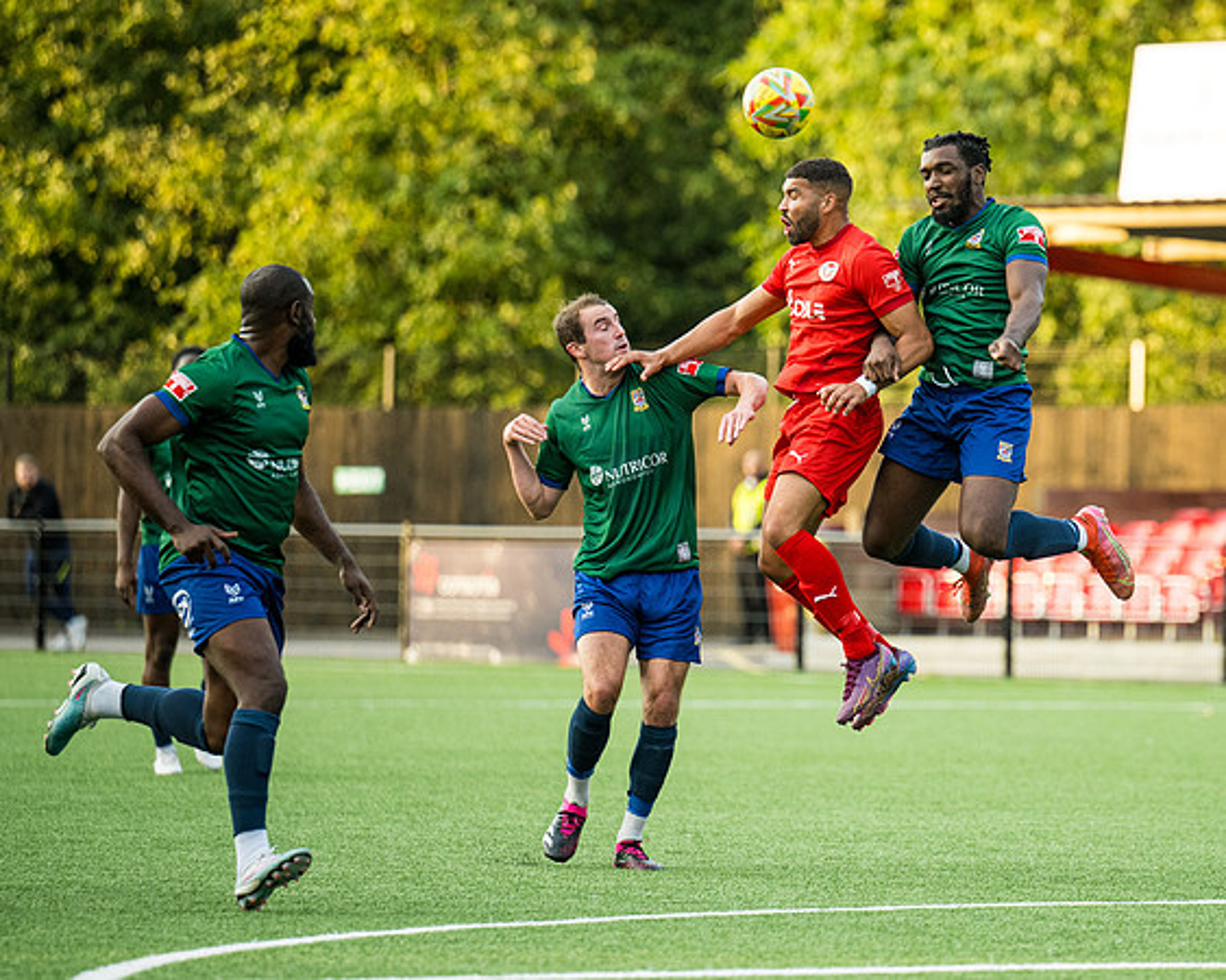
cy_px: 496
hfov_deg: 6.4
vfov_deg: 5.1
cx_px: 875
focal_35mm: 303
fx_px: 10999
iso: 800
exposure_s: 1/800
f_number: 2.8
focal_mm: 175
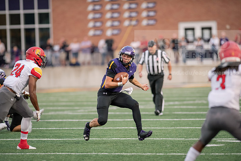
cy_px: 82
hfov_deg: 6.7
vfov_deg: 4.5
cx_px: 122
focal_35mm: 308
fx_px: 2062
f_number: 2.8
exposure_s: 1/800
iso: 2500
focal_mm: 300
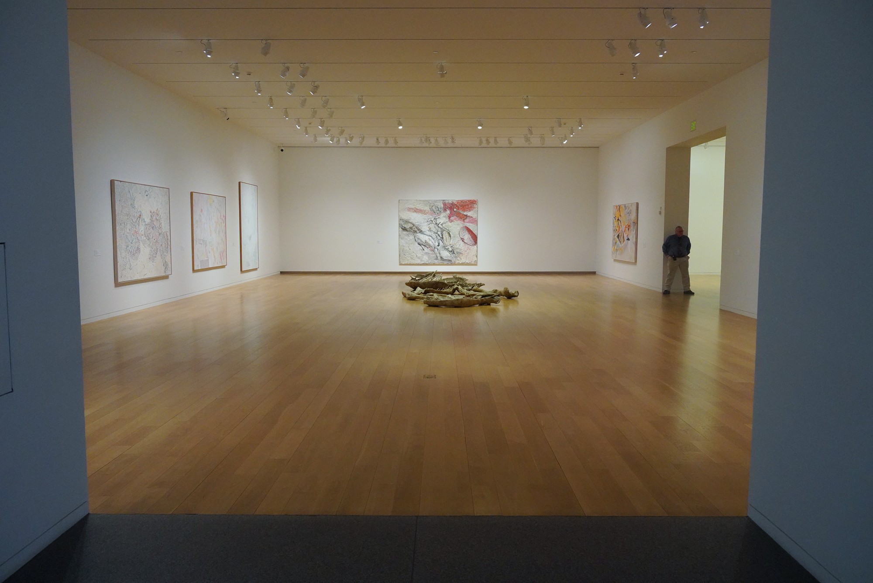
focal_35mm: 28
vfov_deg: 46.4
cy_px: 292
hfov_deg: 65.5
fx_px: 679
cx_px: 436
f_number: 7.1
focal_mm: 28
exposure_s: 1/100
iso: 8000
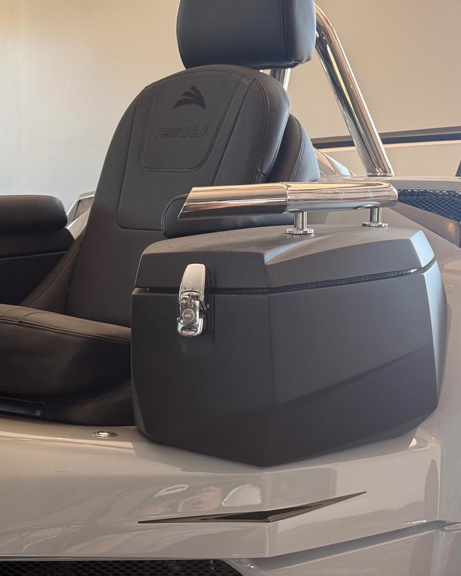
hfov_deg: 24.2
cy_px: 287
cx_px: 287
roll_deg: -0.3
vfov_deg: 30.0
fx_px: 1074
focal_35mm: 63
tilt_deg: -3.3
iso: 50
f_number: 1.78
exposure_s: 1/121
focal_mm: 6.76
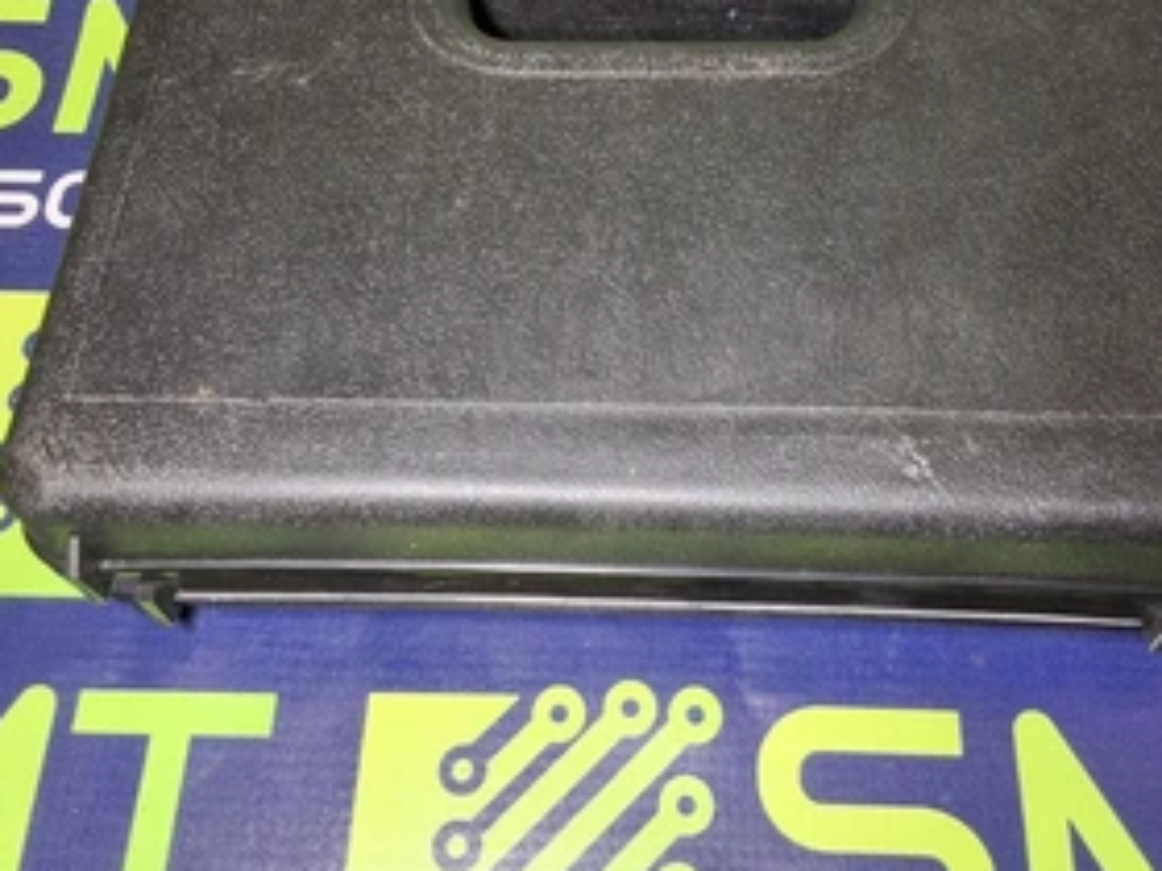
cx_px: 618
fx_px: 1343
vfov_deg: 35.5
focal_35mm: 40
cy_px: 278
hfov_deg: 46.8
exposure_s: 1/40
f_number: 1.9
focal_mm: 2.91
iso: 100
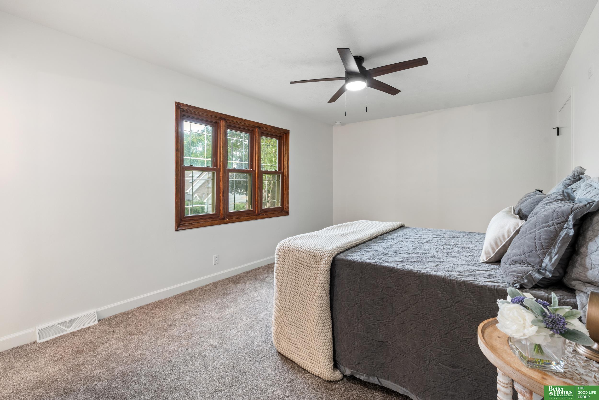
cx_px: 300
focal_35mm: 16
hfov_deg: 96.7
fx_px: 266
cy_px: 200
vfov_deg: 73.8
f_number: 9
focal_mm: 16
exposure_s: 1/5
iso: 800
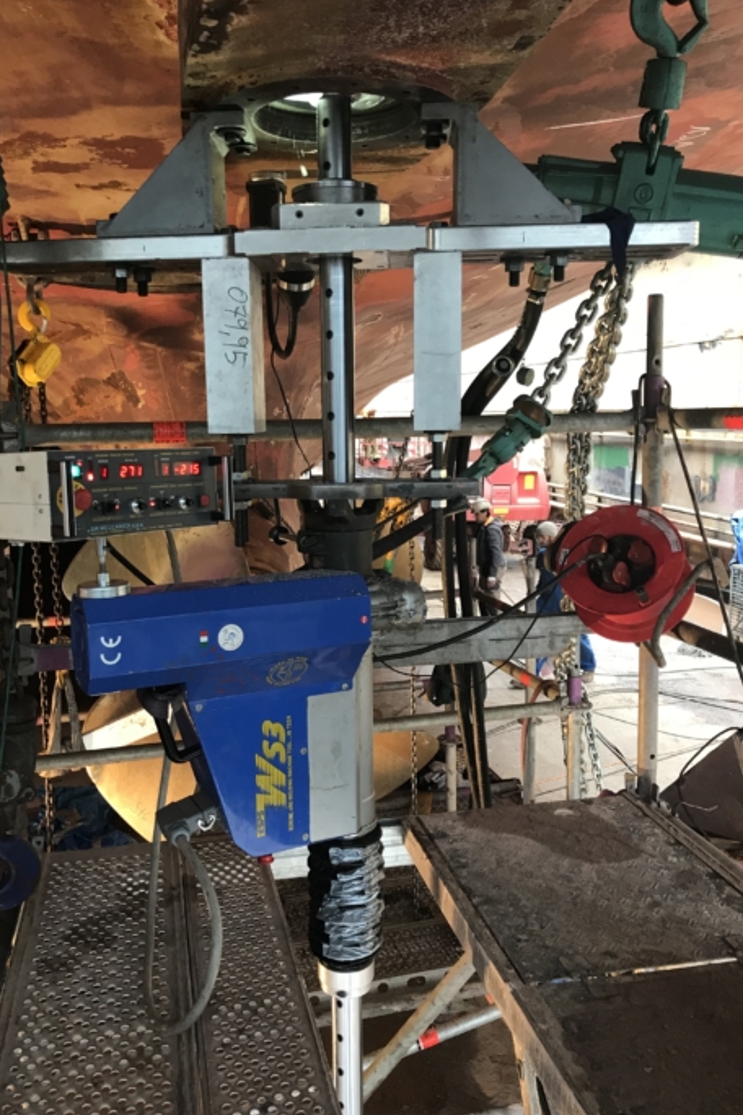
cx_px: 319
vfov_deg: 61.9
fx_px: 929
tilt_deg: -7.7
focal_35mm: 30
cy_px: 544
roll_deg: +0.7
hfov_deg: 43.5
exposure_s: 1/20
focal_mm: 3.99
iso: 40
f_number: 1.8
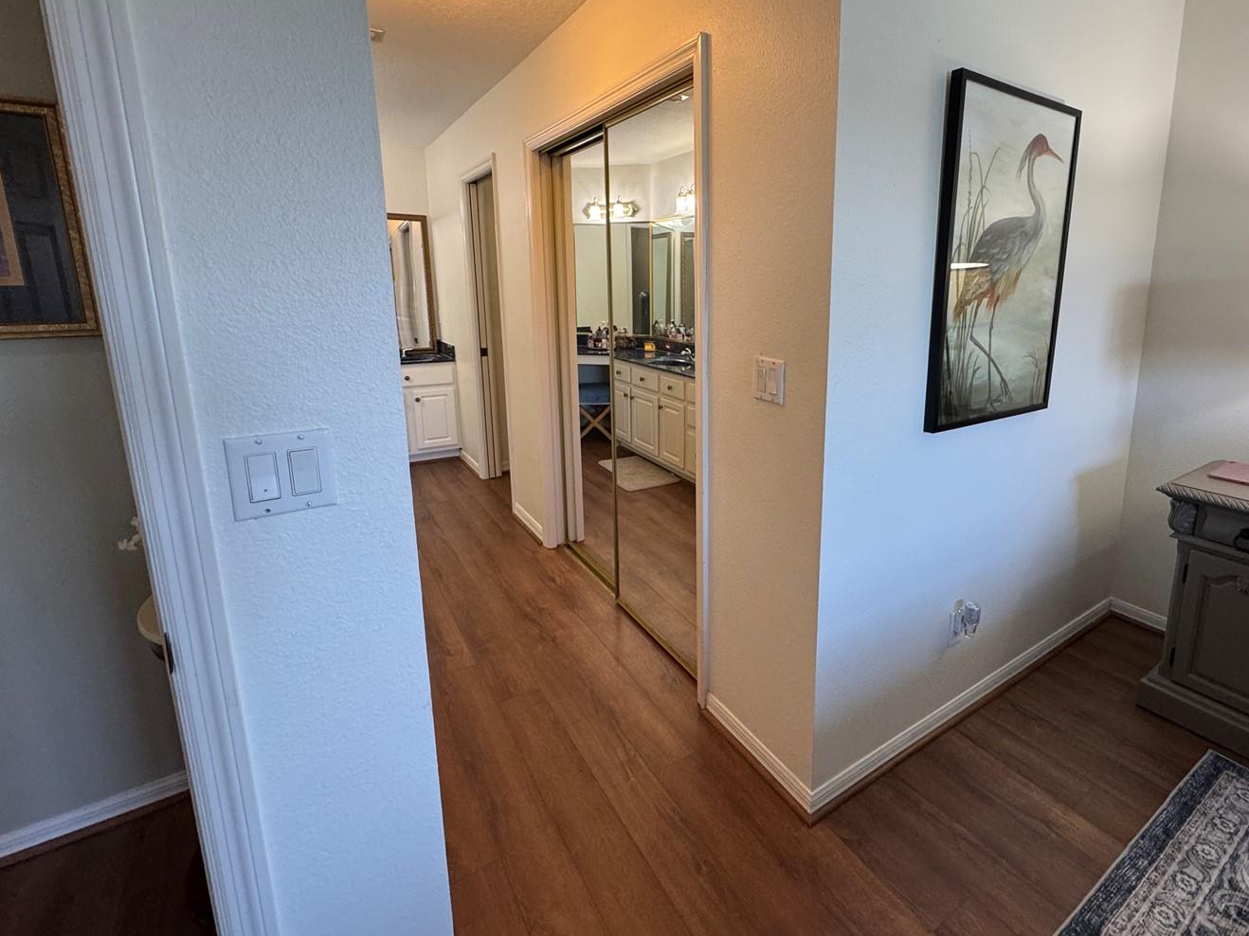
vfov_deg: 74.2
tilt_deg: -11.4
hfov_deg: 90.1
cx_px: 735
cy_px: 396
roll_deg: -0.7
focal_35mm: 17
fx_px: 613
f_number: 2.2
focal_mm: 2.22
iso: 250
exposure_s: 1/120
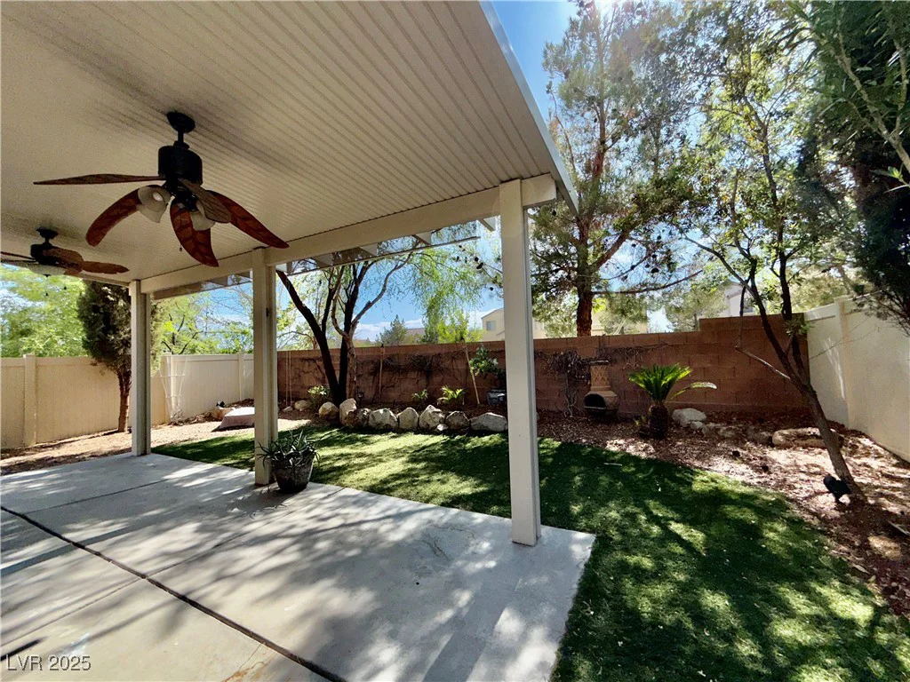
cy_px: 341
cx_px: 455
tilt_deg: +2.7
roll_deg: +1.5
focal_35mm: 14
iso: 16
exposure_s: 1/1033
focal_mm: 2.22
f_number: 2.2
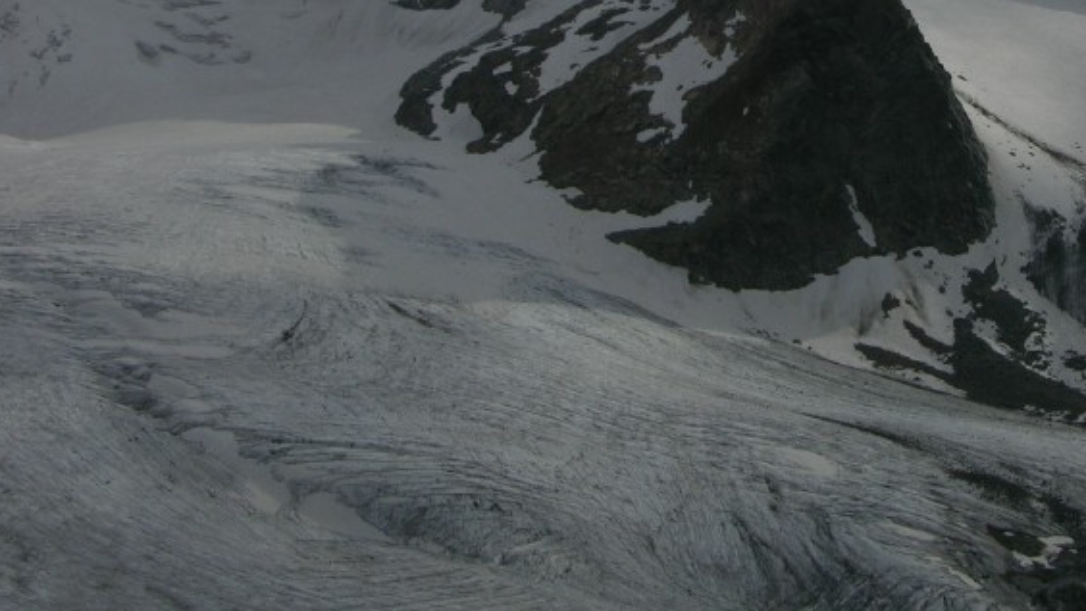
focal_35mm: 91
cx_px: 820
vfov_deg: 13.0
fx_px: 2620
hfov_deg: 23.2
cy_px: -62
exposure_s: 1/370
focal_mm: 11.6
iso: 50
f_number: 7.5
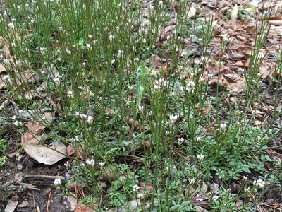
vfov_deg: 48.2
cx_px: 141
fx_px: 236
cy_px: 106
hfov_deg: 61.7
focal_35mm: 29
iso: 40
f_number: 2.2
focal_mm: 4.15
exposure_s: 1/120
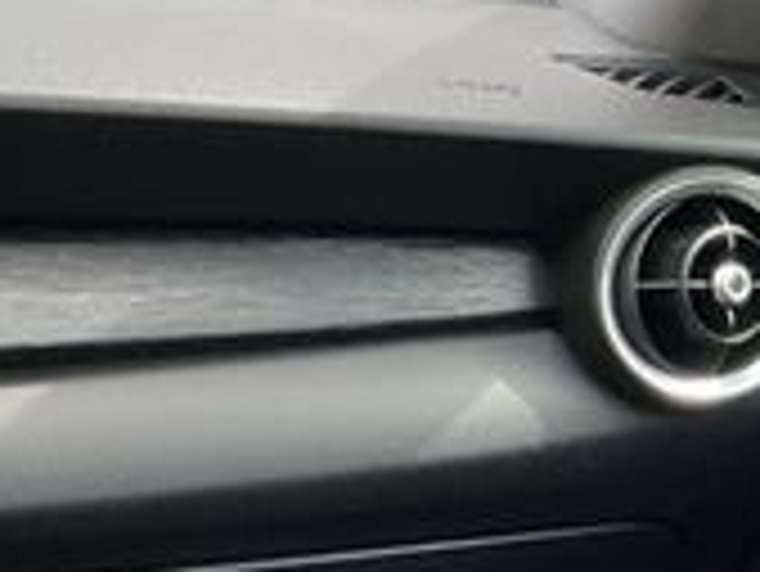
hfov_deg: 13.1
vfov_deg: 10.7
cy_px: 563
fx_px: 3010
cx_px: -589
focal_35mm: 137
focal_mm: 3
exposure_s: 1/122
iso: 25
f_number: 1.8
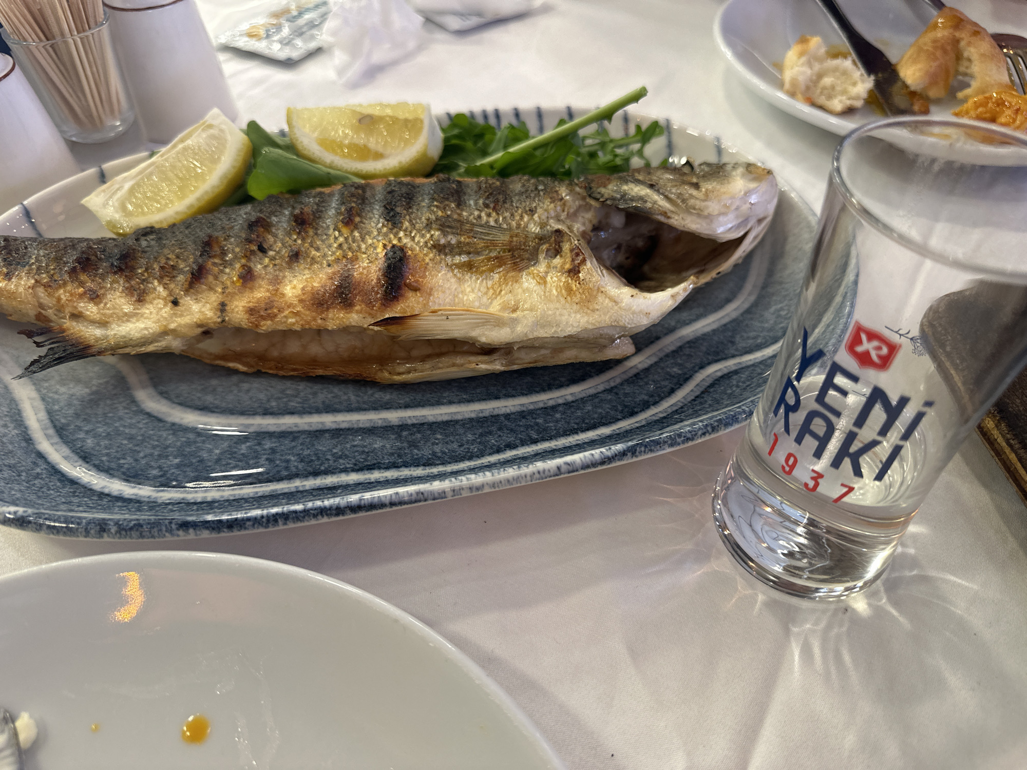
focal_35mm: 24
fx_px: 712
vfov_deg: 56.8
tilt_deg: -47.2
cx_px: 514
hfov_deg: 71.6
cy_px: 385
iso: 125
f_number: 1.78
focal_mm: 6.86
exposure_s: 1/100
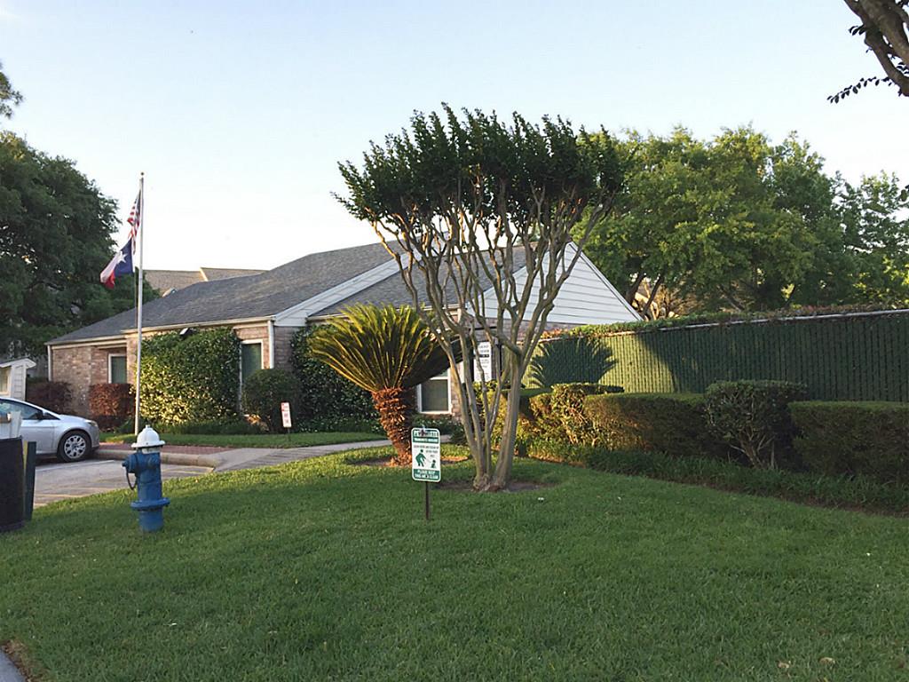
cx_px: 454
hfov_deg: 61.7
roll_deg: +2.8
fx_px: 762
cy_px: 341
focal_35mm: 29
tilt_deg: +1.4
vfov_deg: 48.2
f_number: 2.2
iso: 32
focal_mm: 4.15
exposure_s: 1/449
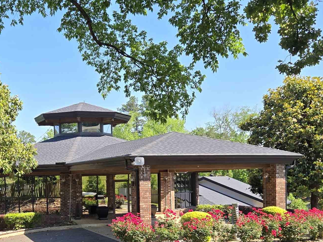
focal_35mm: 54
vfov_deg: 26.5
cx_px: 101
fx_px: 504
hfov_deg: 35.1
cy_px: 192
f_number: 1.8
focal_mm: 5.4
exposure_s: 1/790
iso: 25
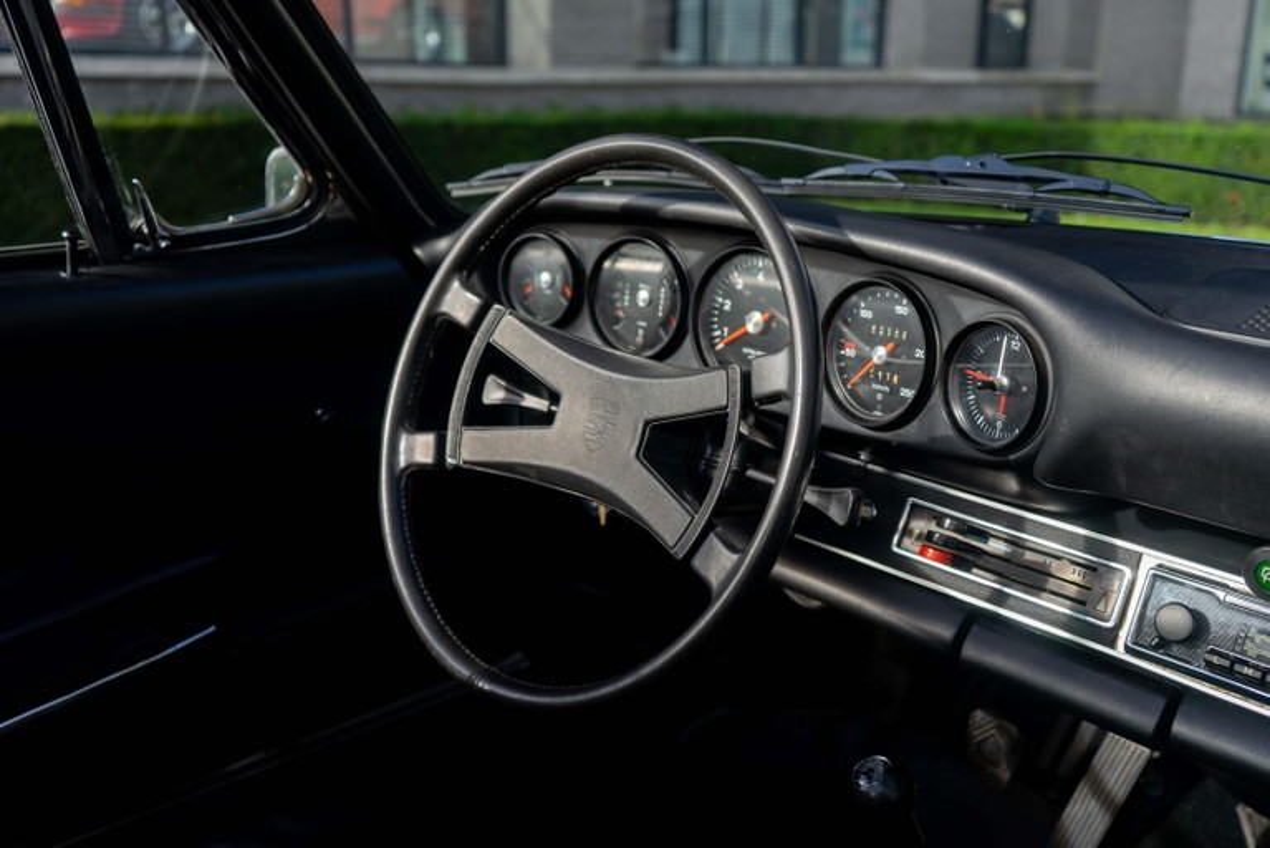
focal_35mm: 33
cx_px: 635
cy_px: 424
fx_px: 1165
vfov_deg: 40.0
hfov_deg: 57.2
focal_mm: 33
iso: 100
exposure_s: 1/100
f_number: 4
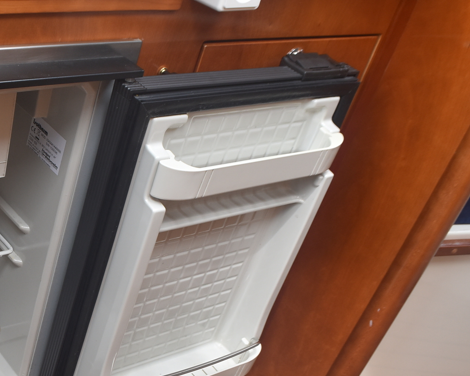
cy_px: 220
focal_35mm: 51
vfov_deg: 29.6
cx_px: 29
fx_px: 709
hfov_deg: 34.2
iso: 400
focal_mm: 18
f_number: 5.6
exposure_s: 1/125
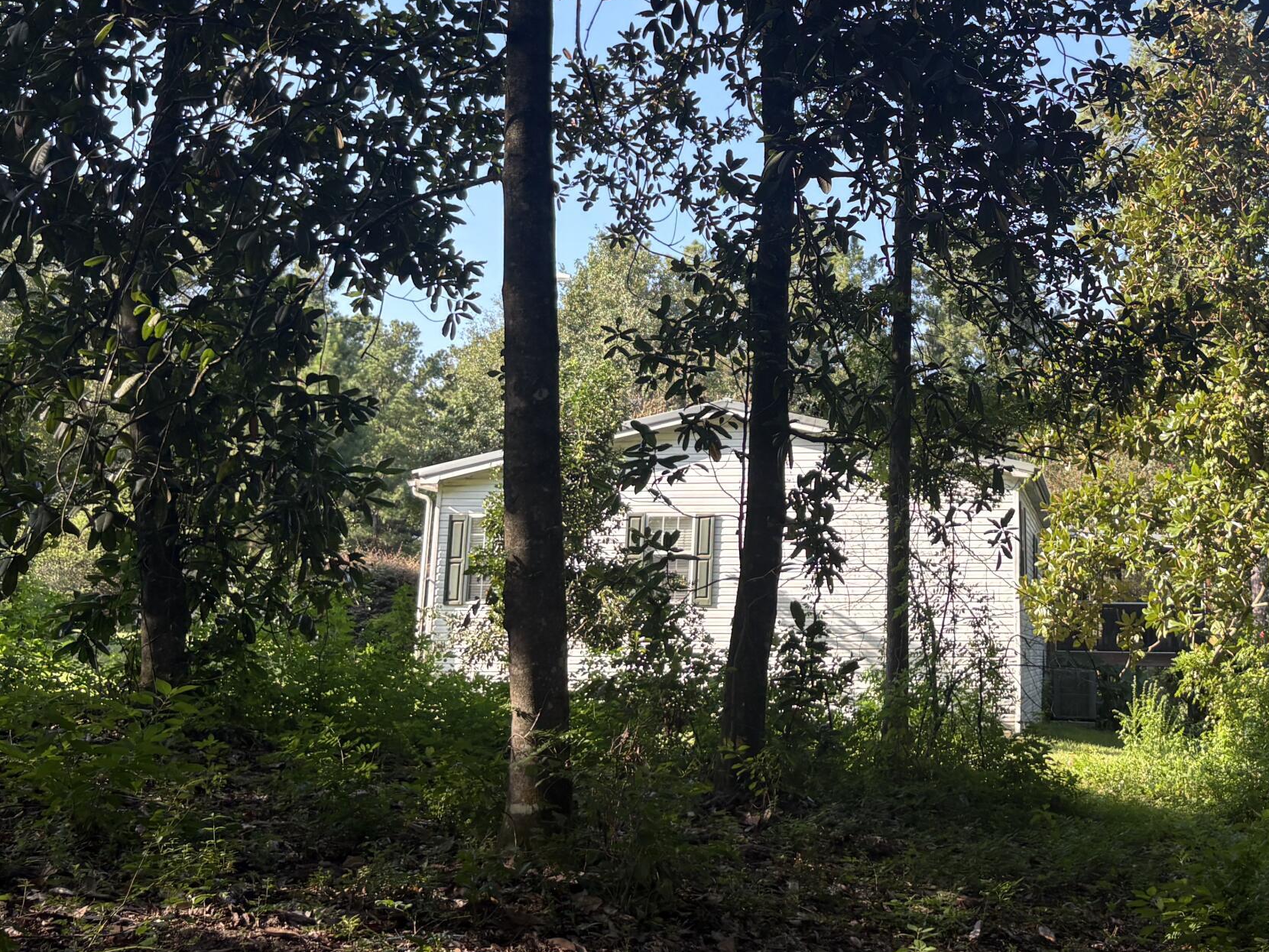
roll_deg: +0.4
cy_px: 206
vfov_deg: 30.2
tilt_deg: +13.9
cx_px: 962
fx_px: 1723
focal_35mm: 47
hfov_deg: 39.3
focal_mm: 5.96
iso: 50
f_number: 1.6
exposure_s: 1/618
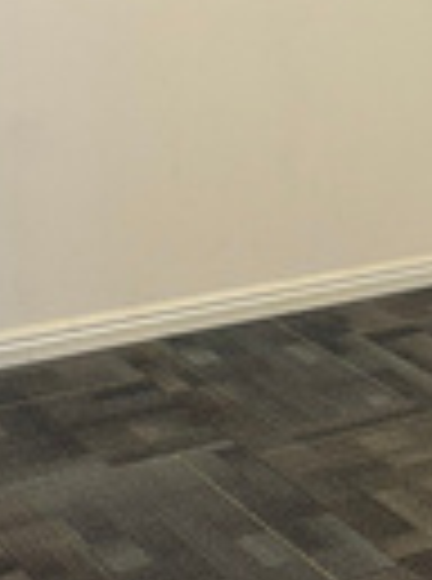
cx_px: 324
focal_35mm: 97
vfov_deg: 20.3
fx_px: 1622
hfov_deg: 15.1
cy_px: 256
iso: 80
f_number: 1.5
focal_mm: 5.7
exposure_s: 1/60
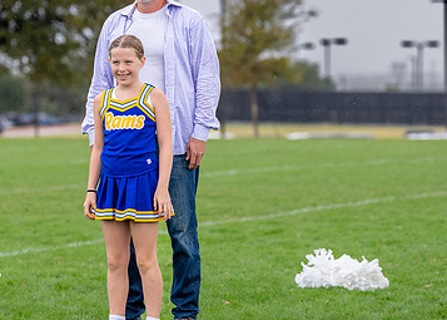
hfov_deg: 8.9
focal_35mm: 227
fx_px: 2882
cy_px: 107
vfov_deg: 6.3
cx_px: 161
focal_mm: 117
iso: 500
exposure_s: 1/1600
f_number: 2.8
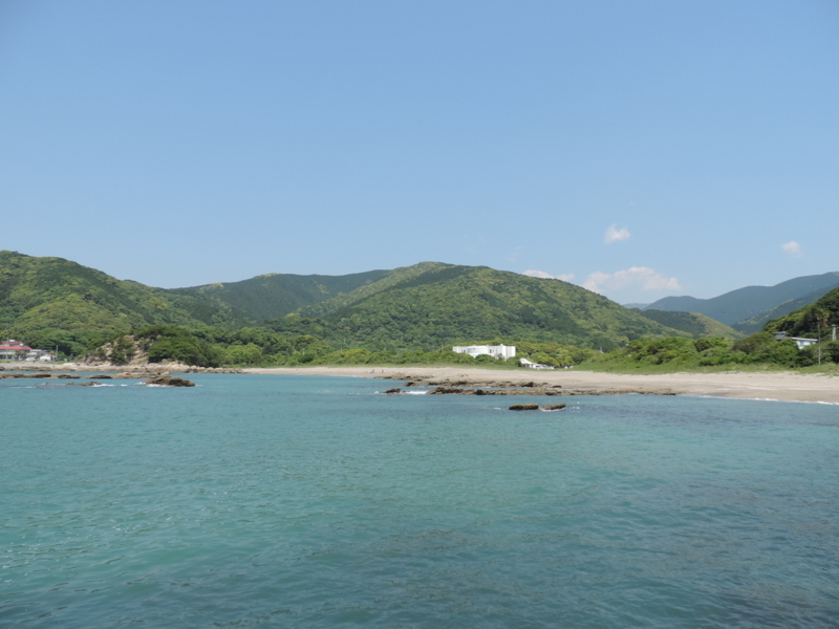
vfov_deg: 56.8
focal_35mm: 24
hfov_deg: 71.6
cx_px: 420
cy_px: 314
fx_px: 582
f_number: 3
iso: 80
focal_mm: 4.3
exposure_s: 1/1000
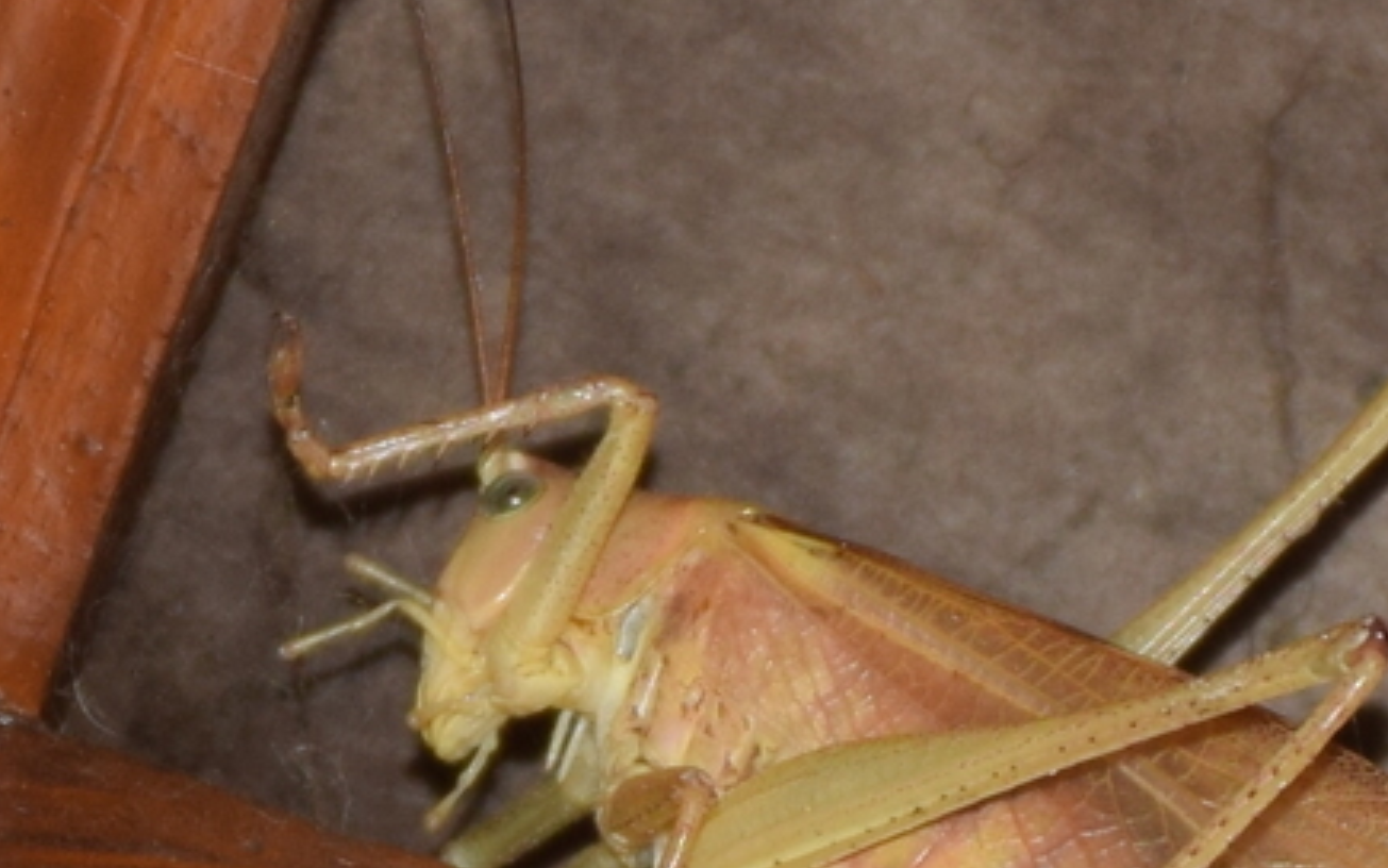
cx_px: 1075
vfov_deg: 2.8
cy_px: 798
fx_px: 17857
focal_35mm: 472
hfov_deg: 4.4
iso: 320
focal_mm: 140
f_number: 5.6
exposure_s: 1/60
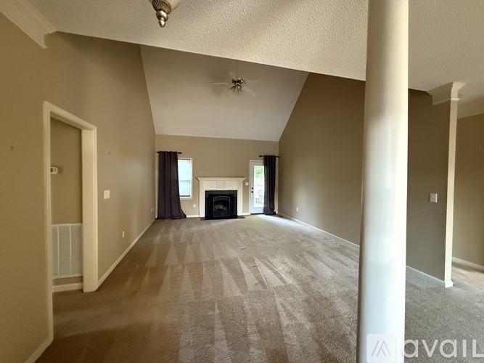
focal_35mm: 14
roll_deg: -0.4
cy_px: 182
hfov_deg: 102.1
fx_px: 196
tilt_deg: -1.6
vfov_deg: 85.7
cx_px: 242
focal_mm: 2.22
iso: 1600
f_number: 2.2
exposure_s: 1/60
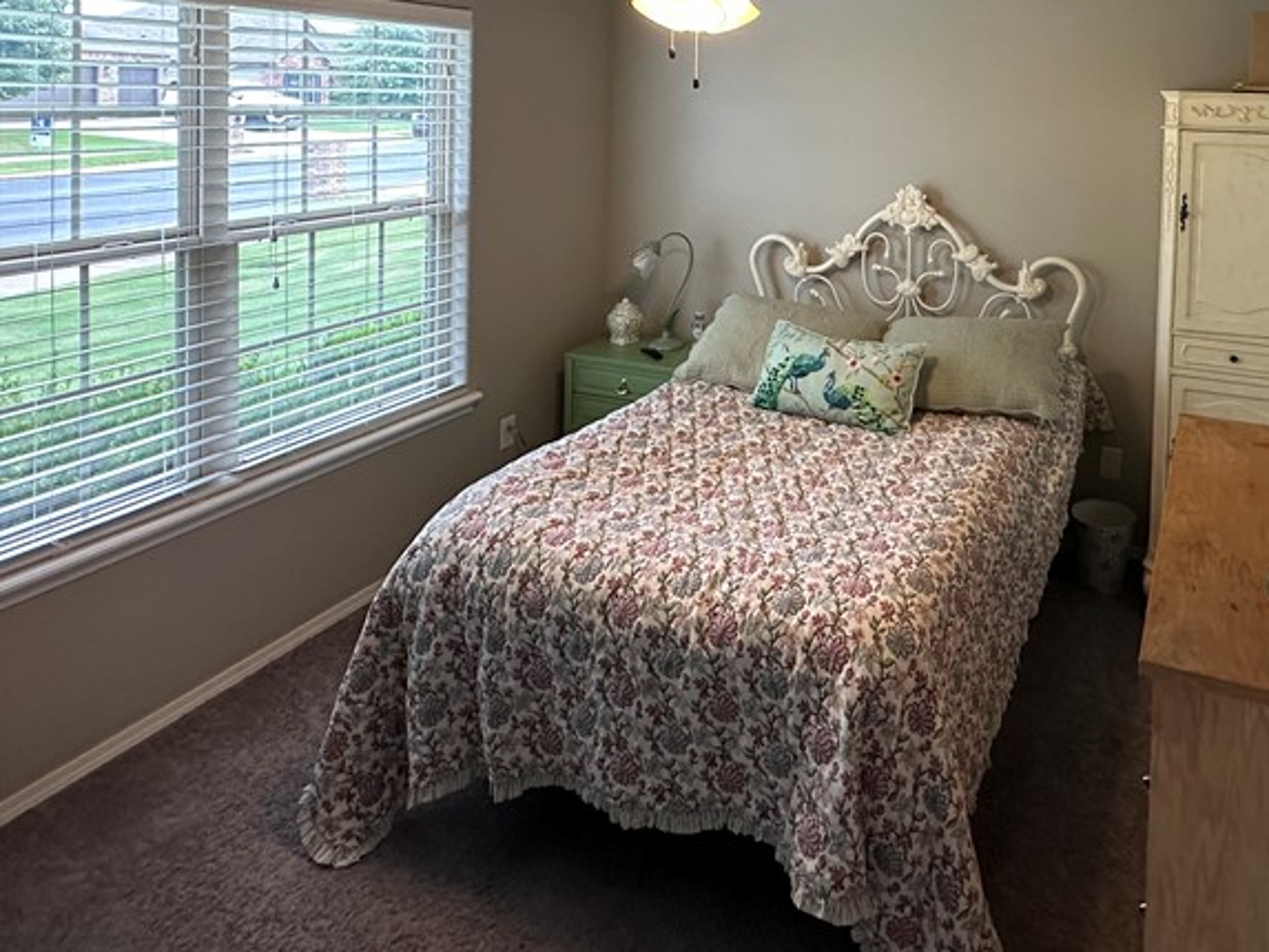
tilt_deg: -2.1
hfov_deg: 66.7
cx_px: 886
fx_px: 917
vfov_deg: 49.7
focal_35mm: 25
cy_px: 122
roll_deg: -1.8
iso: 250
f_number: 2.2
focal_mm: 2.22
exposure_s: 1/120
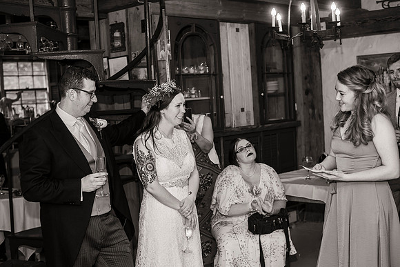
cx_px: 200
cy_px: 134
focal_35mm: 50
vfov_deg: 27.0
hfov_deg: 39.6
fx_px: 556
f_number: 3.2
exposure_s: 1/100
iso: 500
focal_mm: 50
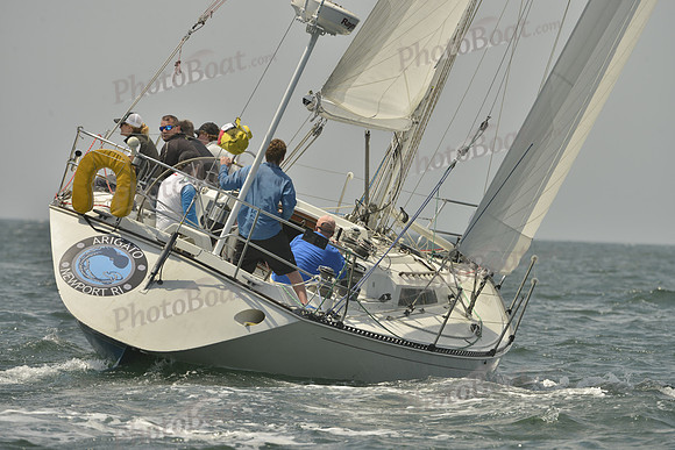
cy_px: 225
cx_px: 338
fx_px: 7501
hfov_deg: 5.2
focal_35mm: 400
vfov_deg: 3.4
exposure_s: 1/1000
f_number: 9
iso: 280
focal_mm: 400
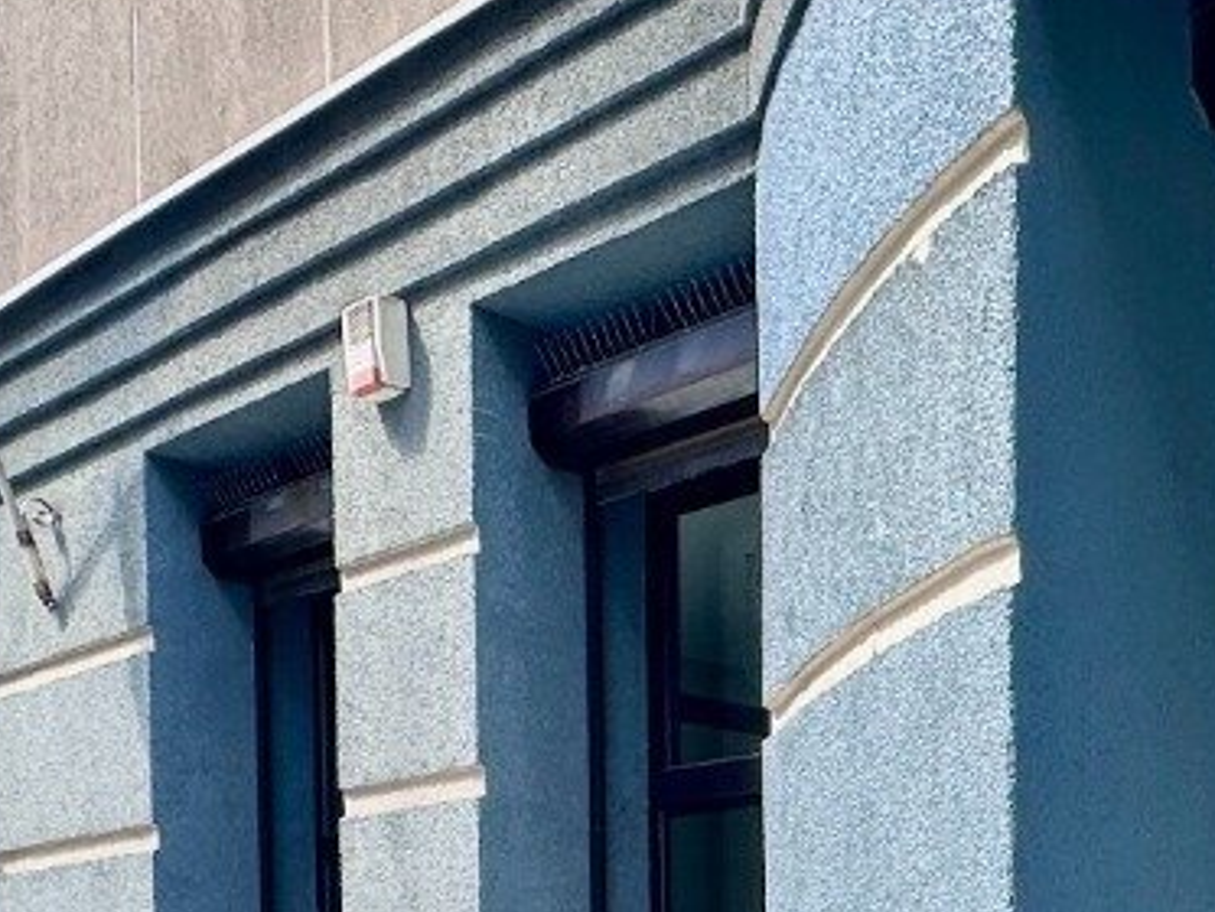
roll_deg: +0.6
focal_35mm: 54
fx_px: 1896
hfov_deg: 33.2
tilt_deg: -1.5
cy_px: 1137
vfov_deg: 24.2
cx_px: 1156
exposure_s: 1/166
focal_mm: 2.22
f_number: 2.2
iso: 40
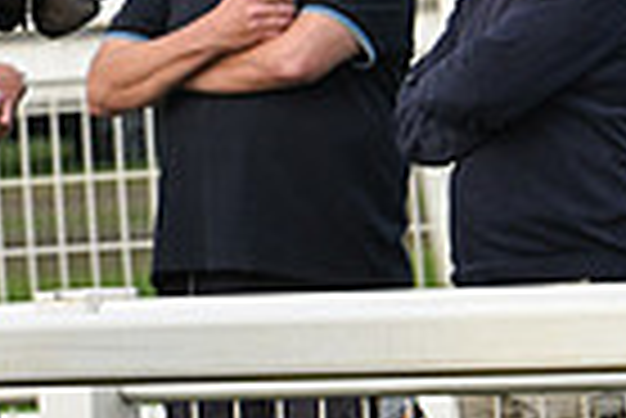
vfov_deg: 2.5
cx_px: -635
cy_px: -29
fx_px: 9417
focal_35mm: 541
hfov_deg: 3.8
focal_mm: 130
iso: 1000
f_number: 4.5
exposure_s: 1/3200
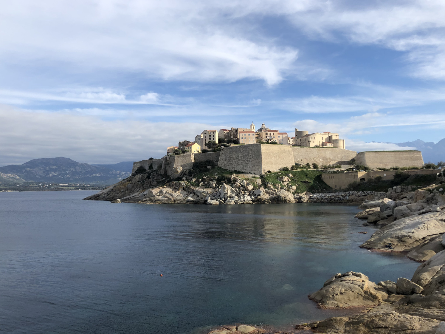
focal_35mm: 30
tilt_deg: +2.6
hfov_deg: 59.9
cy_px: 171
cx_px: 213
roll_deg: +2.0
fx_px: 386
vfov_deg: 46.8
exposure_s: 1/2433
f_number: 1.8
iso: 20
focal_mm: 4
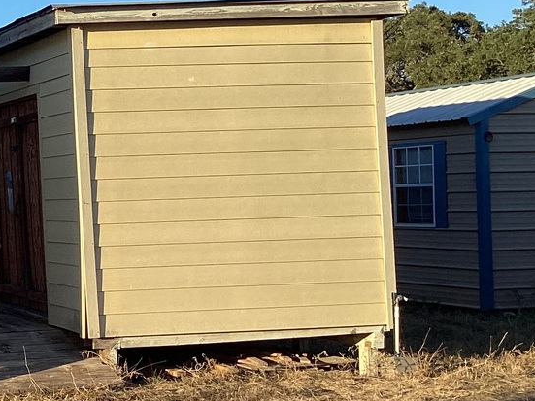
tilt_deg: -1.5
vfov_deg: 18.2
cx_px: -152
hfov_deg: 21.8
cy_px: 179
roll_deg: -0.1
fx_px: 1252
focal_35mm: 81
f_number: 2.4
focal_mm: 3.3
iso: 25
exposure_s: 1/734
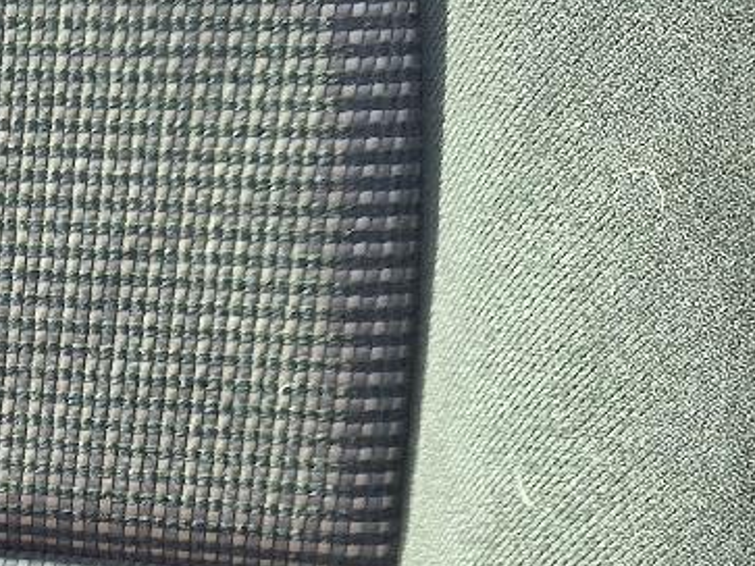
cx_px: -834
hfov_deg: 14.0
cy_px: 916
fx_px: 2486
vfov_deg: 12.2
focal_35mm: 114
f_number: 1.8
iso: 125
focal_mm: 5.4
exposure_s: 1/182
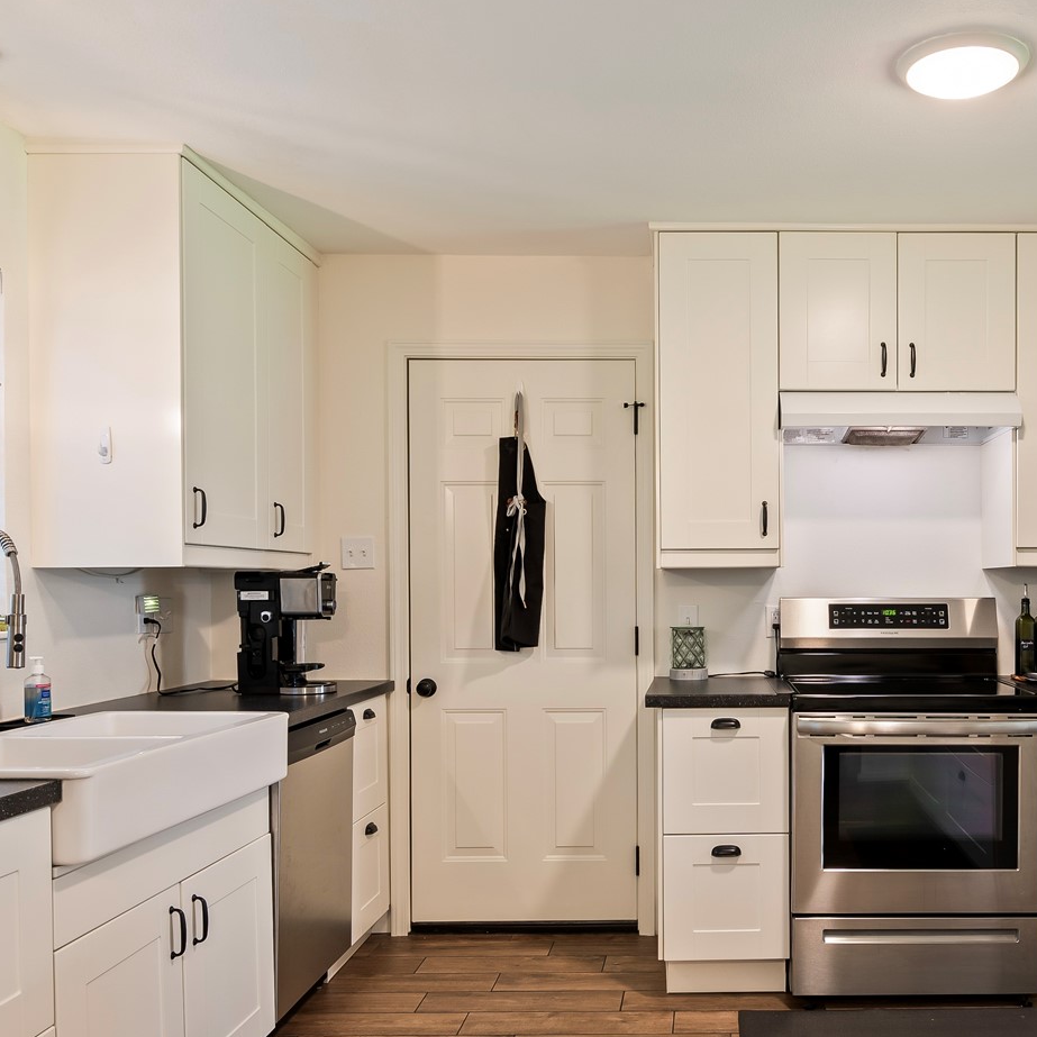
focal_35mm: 32
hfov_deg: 49.8
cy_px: 601
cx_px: 727
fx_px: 1085
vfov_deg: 50.9
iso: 125
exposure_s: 1/1.67
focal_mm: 16
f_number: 6.3
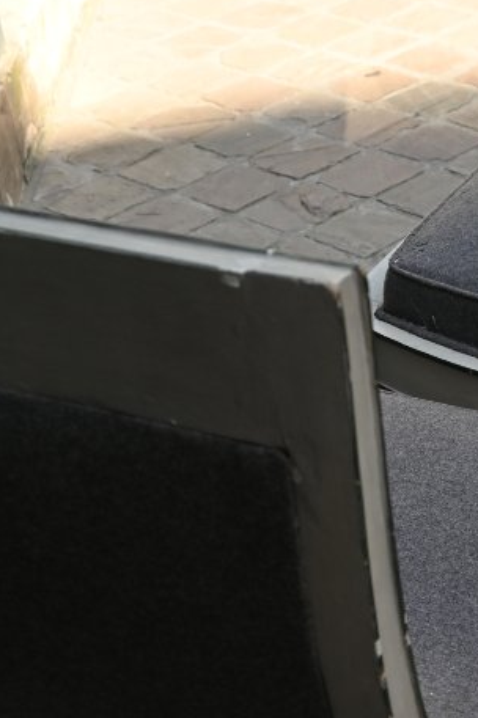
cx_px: 498
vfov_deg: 21.3
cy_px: 693
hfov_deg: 14.5
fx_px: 1848
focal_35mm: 93
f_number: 5.6
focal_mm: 23.5
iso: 200
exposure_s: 1/250
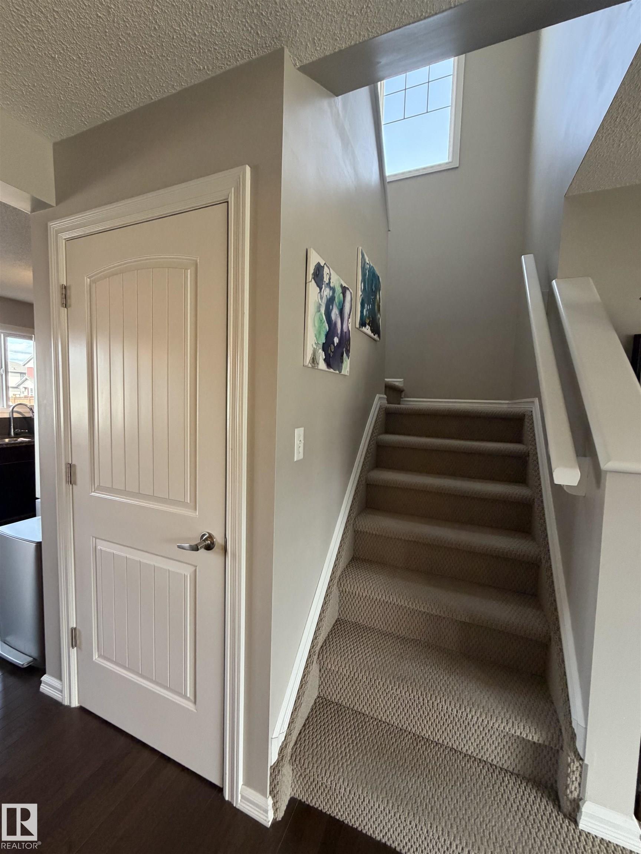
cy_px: 427
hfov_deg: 85.7
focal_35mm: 14
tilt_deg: -2.8
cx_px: 320
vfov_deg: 102.1
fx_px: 346
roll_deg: -2.8
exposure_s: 1/121
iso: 320
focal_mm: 2.22
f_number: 2.2
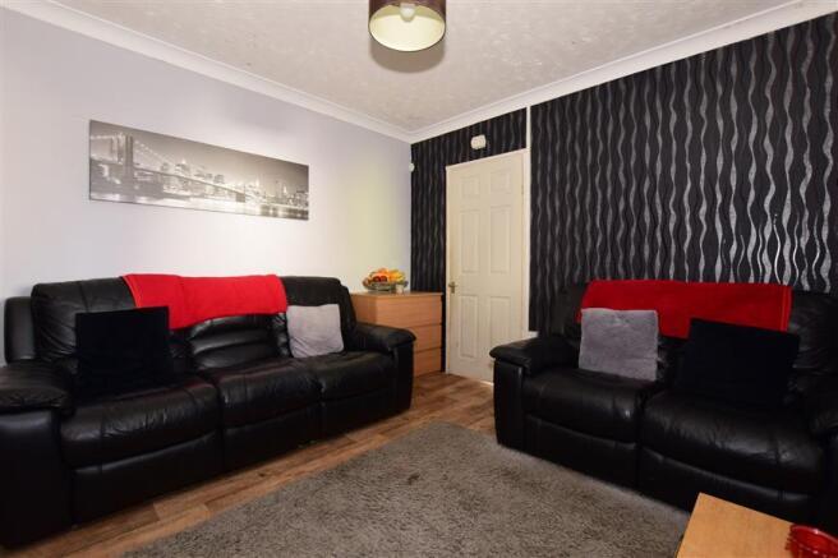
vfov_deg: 77.3
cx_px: 419
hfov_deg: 100.4
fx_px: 349
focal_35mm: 15
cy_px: 279
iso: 400
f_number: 5.6
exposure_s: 1/5
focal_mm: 10
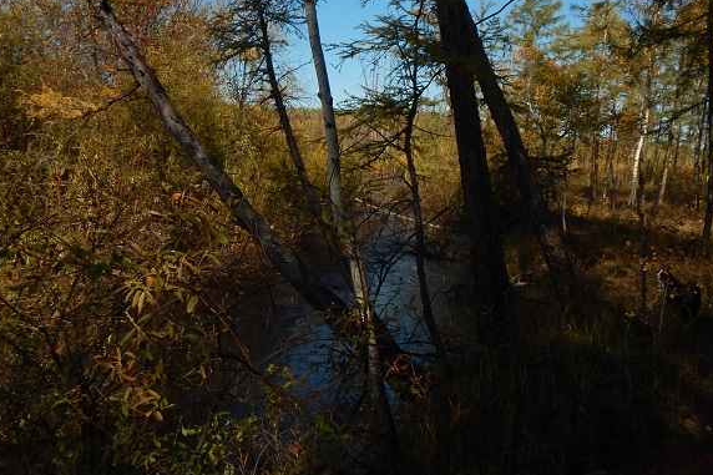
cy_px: 219
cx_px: 380
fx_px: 634
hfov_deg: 58.7
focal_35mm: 32
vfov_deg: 41.1
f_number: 6
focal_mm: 4
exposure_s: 1/1000
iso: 200
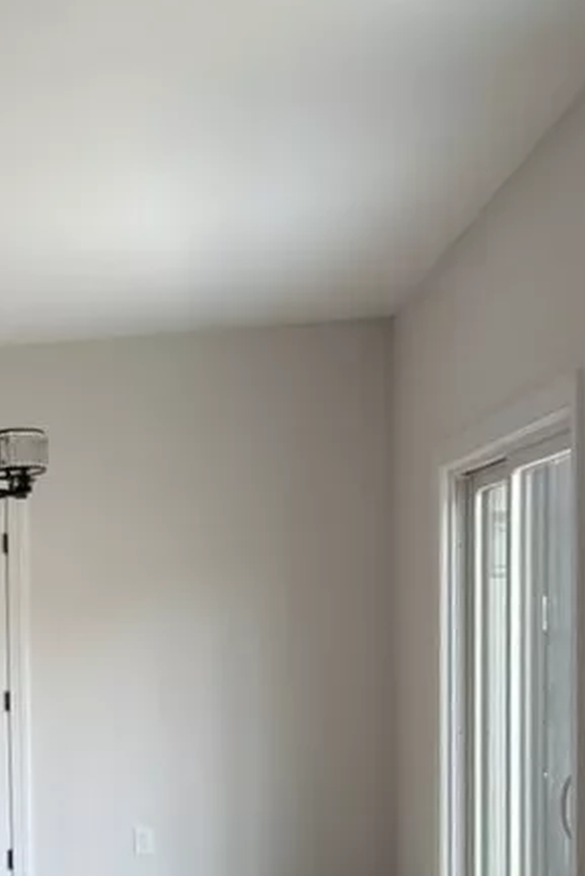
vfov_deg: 34.9
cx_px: -280
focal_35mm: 56
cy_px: 645
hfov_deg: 20.8
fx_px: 1364
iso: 125
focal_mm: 6.76
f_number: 1.78
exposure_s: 1/60
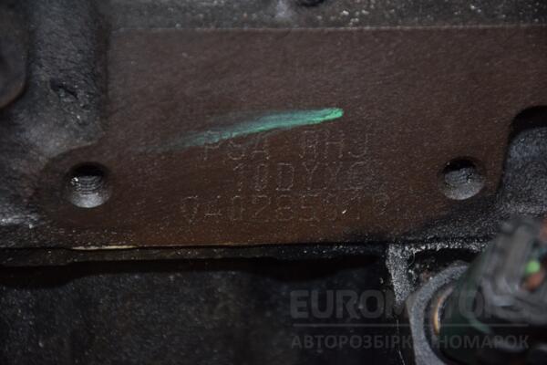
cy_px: 182
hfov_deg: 13.0
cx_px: 274
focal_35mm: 158
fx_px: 2393
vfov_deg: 8.7
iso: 800
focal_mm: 105
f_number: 5.6
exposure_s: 1/60
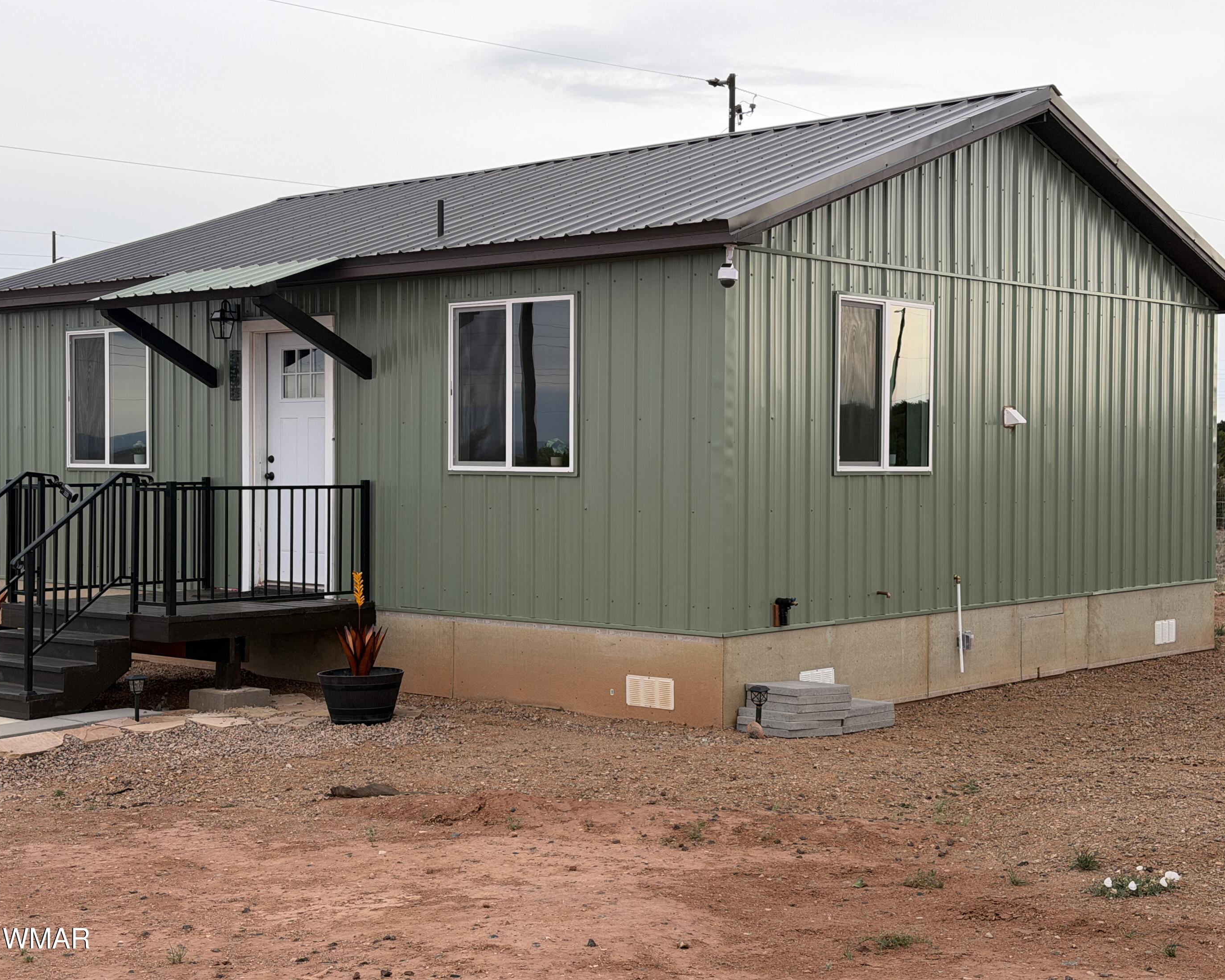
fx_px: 1849
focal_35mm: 51
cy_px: 484
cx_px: 568
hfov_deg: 36.6
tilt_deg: -1.2
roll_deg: +0.4
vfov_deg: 29.7
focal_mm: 6.76
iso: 80
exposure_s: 1/1085
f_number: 1.78
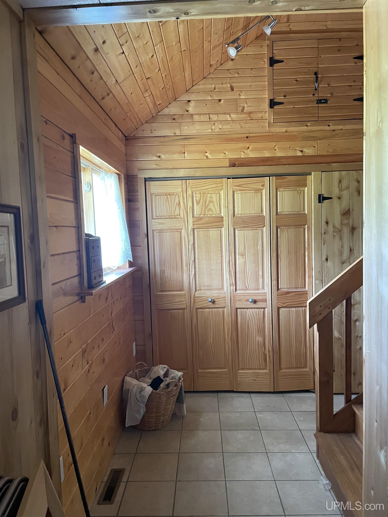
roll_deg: +2.6
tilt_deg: -4.5
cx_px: 194
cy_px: 258
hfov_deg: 53.1
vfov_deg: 67.3
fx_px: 389
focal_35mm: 26
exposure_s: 1/44
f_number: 1.6
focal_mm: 4.2
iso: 500
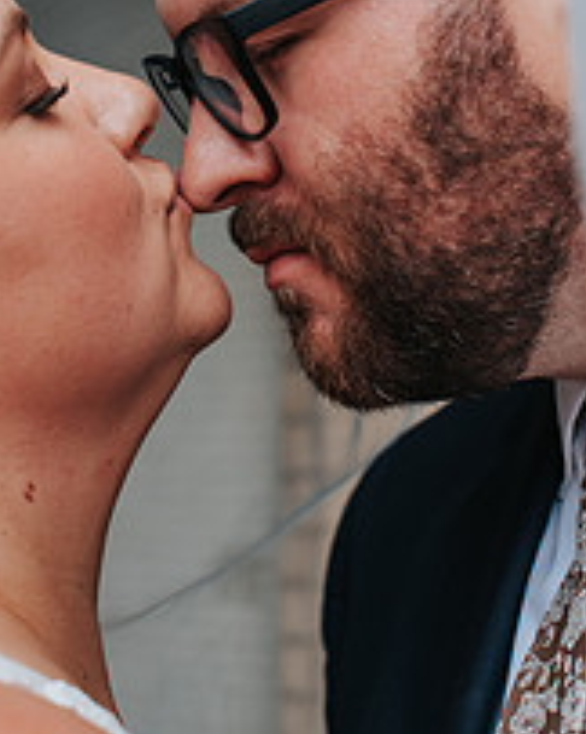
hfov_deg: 14.8
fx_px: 2258
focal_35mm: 104
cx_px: 279
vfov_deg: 18.2
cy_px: 76
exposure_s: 1/250
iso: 160
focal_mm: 50
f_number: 4
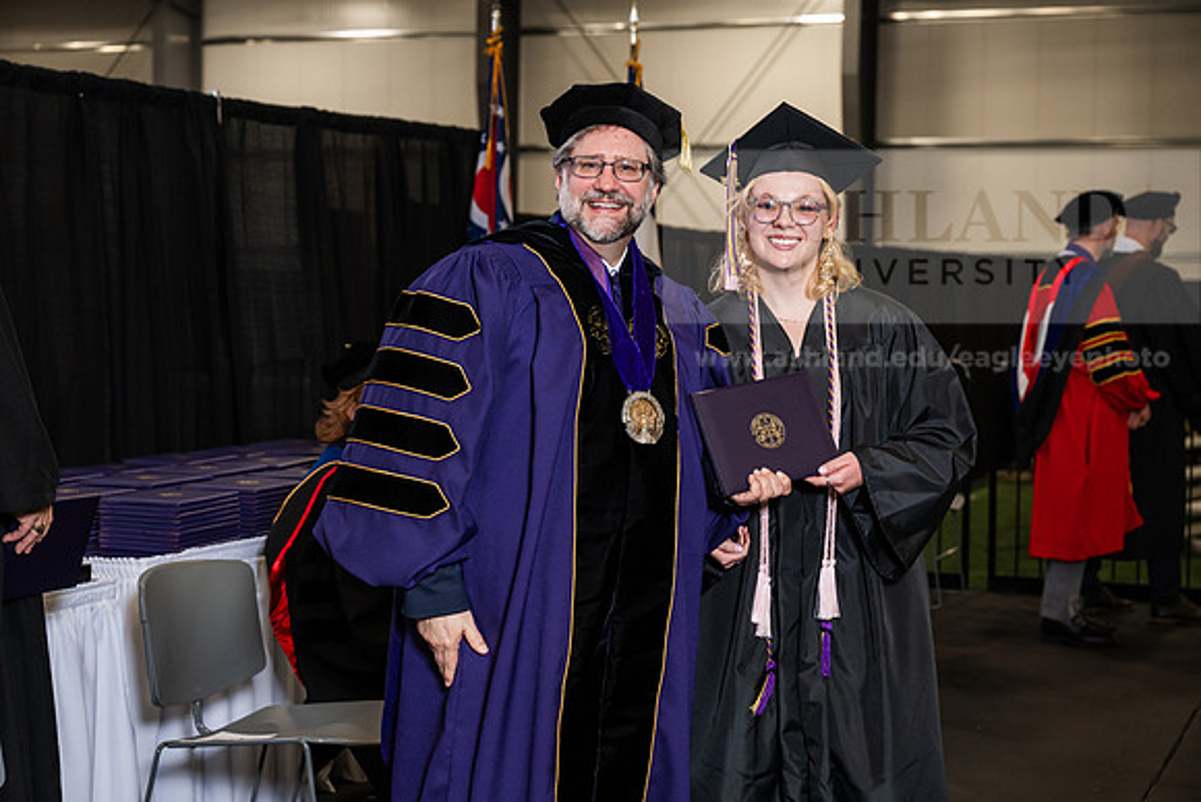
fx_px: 2102
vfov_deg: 21.6
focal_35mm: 63
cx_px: 600
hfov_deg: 31.9
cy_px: 401
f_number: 4.5
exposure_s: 1/200
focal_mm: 63
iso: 1250
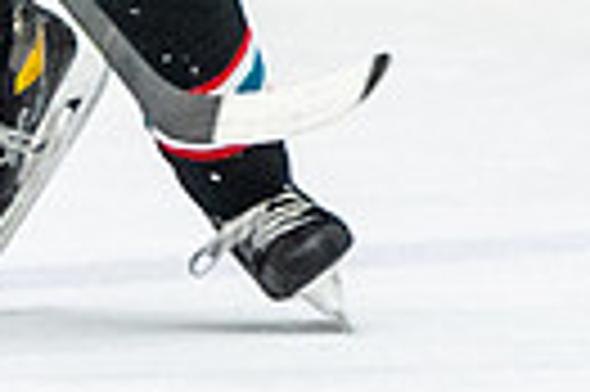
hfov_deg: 1.4
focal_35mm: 1507
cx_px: -204
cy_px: -764
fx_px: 24667
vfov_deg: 0.9
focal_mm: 135
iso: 2000
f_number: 2.8
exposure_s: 1/640
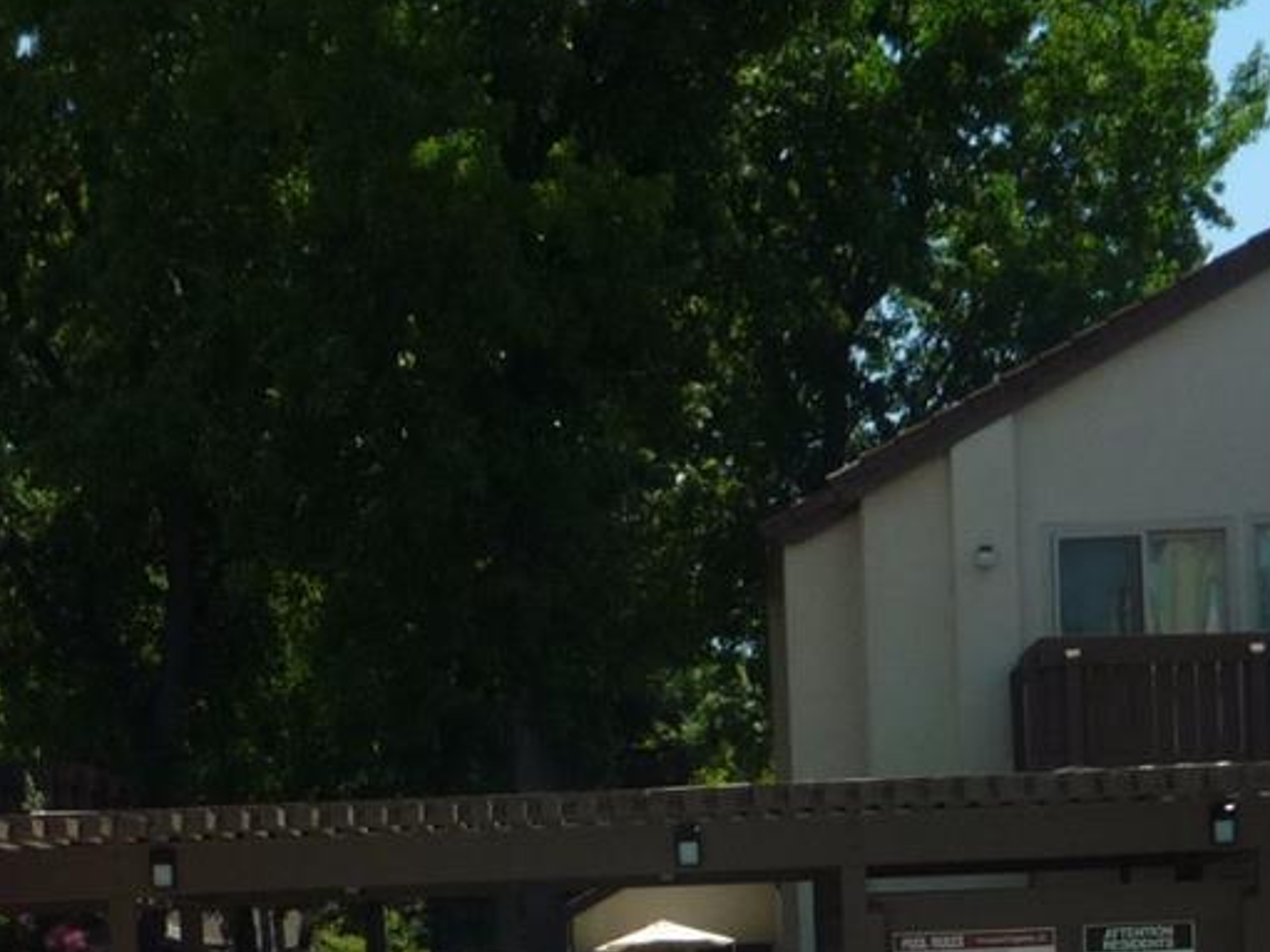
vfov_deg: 15.8
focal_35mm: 88
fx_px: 3228
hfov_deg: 22.3
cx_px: 582
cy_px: 1288
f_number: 5.6
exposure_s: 1/500
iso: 100
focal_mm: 5.2
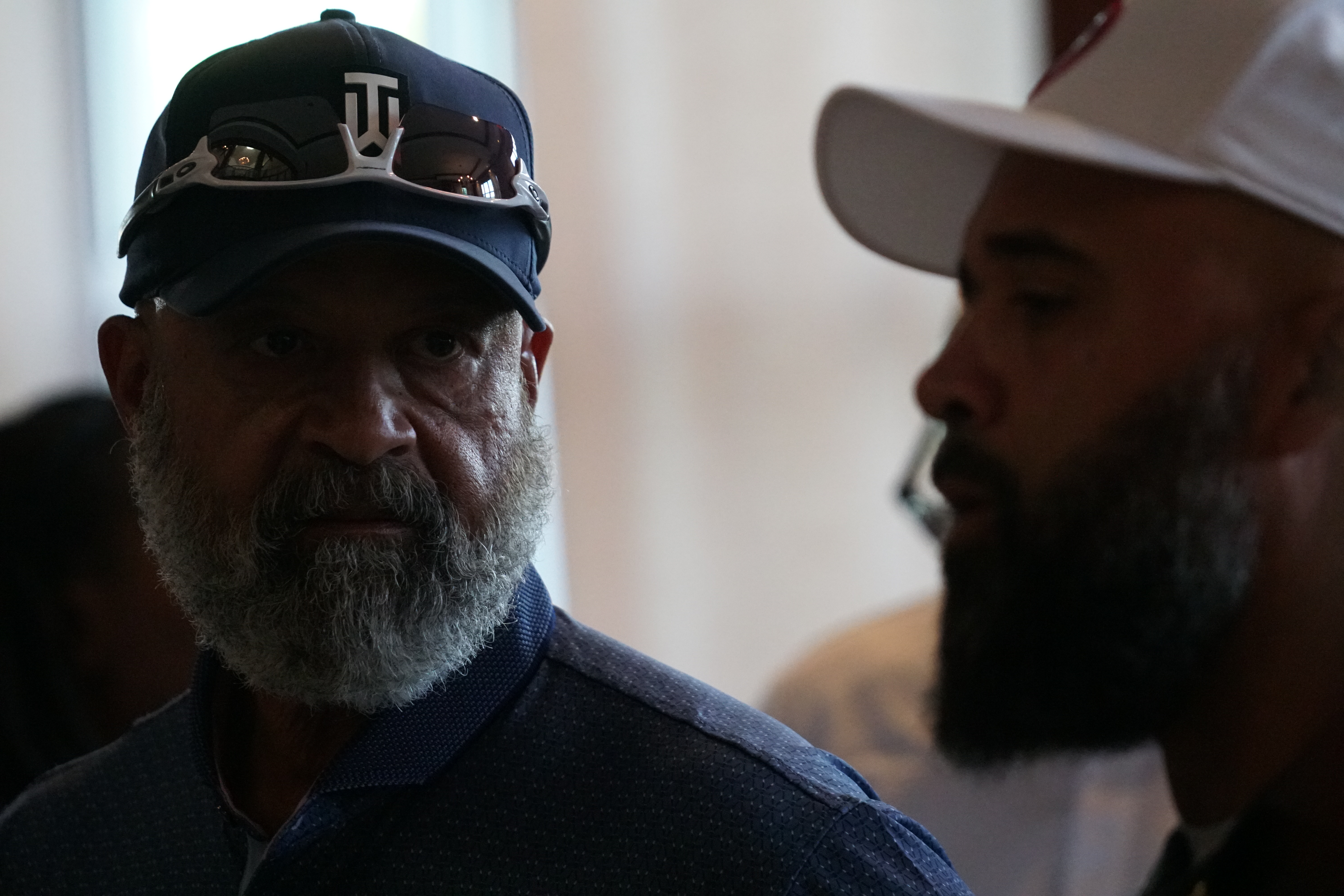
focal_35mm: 284
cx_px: 672
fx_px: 10583
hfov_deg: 7.3
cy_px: 448
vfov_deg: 4.8
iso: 6400
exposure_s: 1/320
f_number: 4
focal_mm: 189
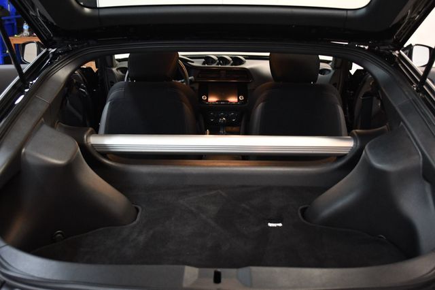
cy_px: 145
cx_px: 218
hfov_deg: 49.6
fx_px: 471
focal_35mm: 39
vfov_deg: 34.2
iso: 3200
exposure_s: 1/60
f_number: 4.2
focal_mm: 26
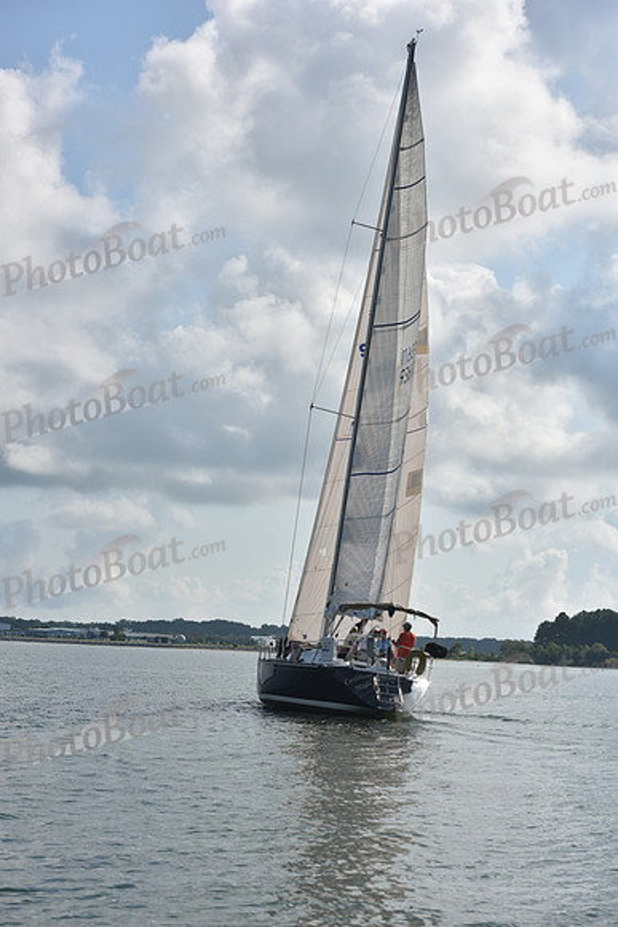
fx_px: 1801
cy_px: 464
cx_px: 309
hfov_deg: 19.5
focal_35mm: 70
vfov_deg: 28.8
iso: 320
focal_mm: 70
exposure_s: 1/2500
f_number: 7.1
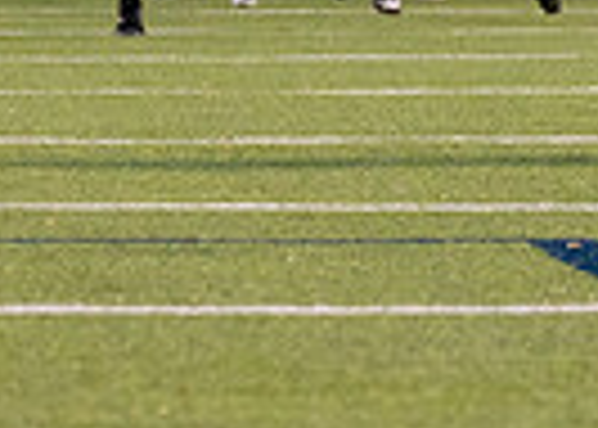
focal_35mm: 617
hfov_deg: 3.2
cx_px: 1209
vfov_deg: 2.3
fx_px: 10479
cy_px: -218
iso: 1250
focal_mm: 79
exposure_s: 1/1000
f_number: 2.8
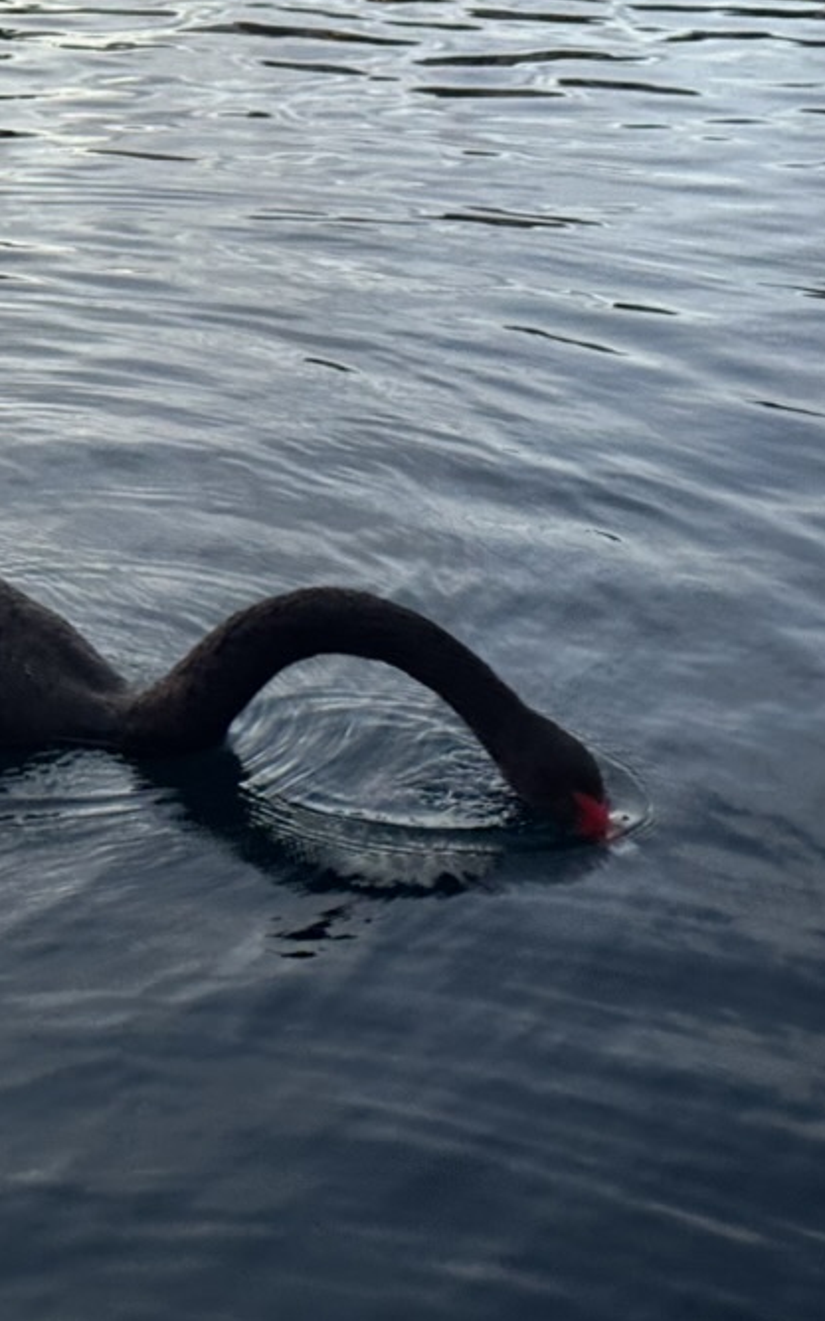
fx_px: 2808
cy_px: 666
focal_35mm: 78
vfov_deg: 26.5
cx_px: -51
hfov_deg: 16.3
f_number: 1.78
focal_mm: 6.76
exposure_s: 1/40
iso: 250
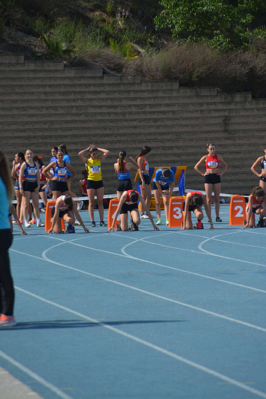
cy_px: 200
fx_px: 3325
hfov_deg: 4.6
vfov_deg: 6.9
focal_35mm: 300
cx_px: 133
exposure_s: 1/1600
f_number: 6.3
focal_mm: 200
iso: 400
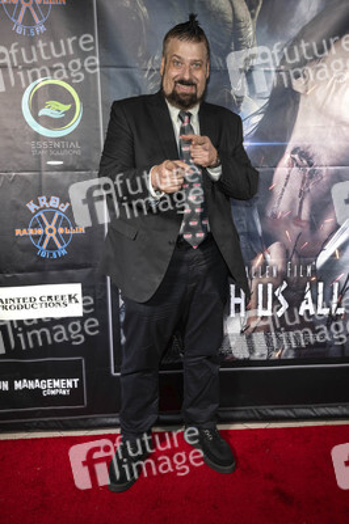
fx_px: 408
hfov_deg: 46.3
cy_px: 262
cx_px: 174
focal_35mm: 28
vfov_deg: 65.5
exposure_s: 1/200
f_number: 5.6
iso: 800
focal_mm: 28
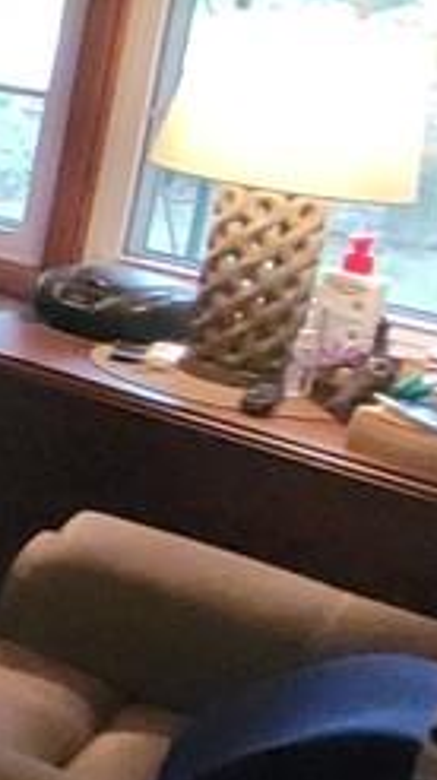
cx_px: -1070
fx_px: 1218
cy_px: 197
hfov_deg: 9.8
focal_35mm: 59
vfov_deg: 34.7
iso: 640
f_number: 2.2
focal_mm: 2.2
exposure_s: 1/24
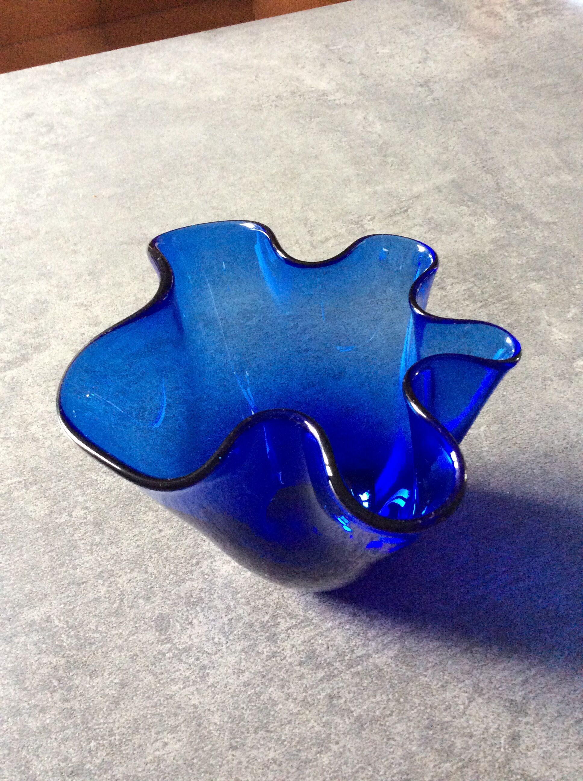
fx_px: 720
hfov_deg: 44.1
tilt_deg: -49.8
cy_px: 390
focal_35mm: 32
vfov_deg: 56.9
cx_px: 292
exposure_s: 1/25
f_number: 2.4
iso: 250
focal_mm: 3.3
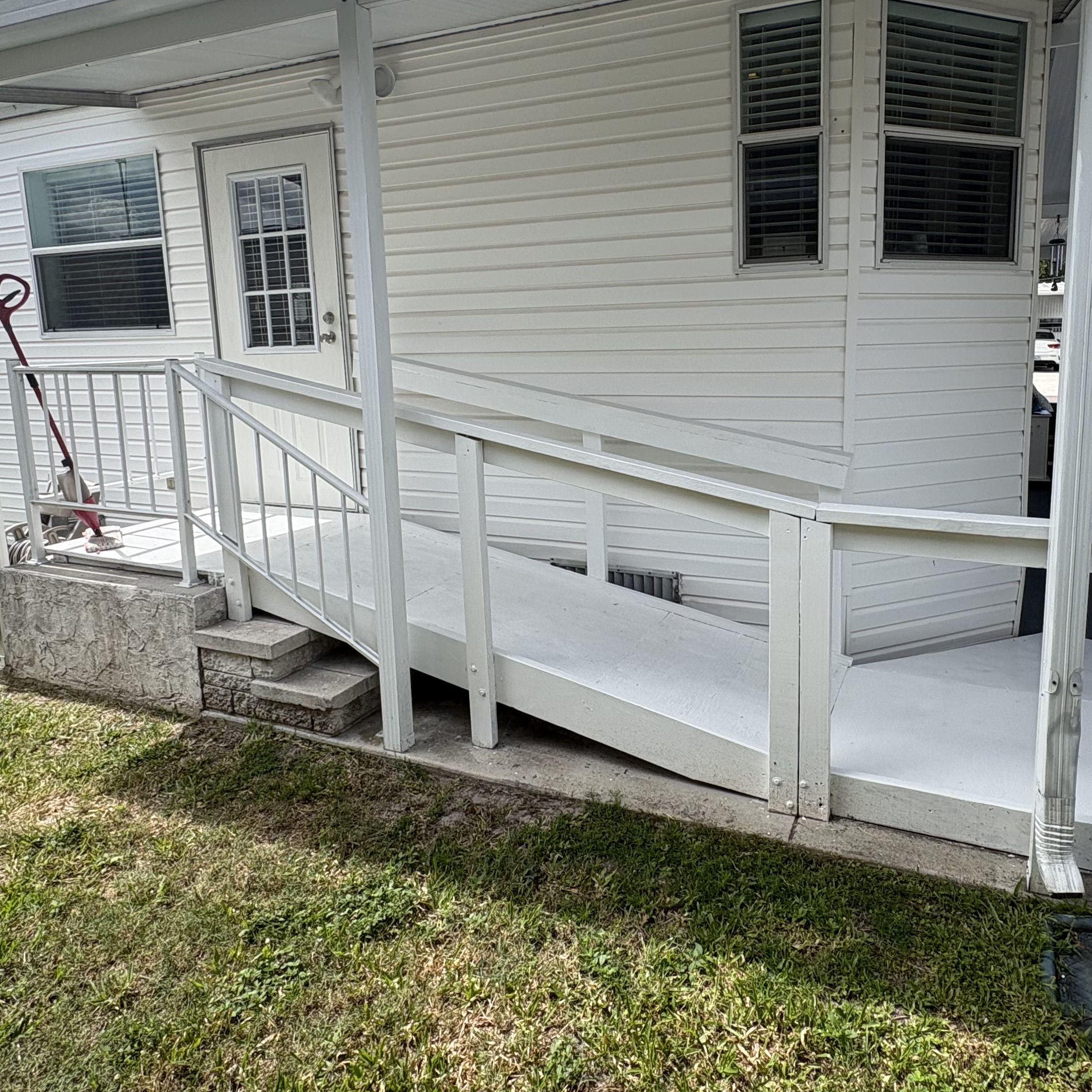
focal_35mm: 23
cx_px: 634
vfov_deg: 66.9
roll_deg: +1.8
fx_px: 821
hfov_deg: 66.8
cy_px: 463
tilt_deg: -8.1
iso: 50
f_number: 2.2
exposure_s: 1/1178
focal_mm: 2.22
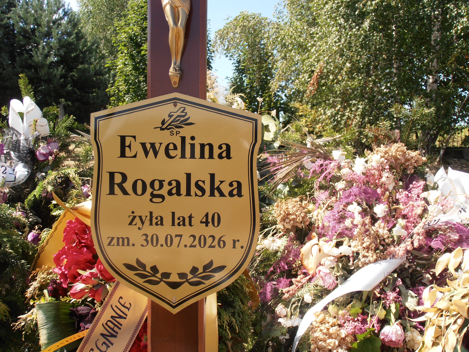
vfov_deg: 32.9
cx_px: 234
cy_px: 176
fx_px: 596
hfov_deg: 42.9
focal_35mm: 44
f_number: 4.2
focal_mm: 7.87
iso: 80
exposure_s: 1/400
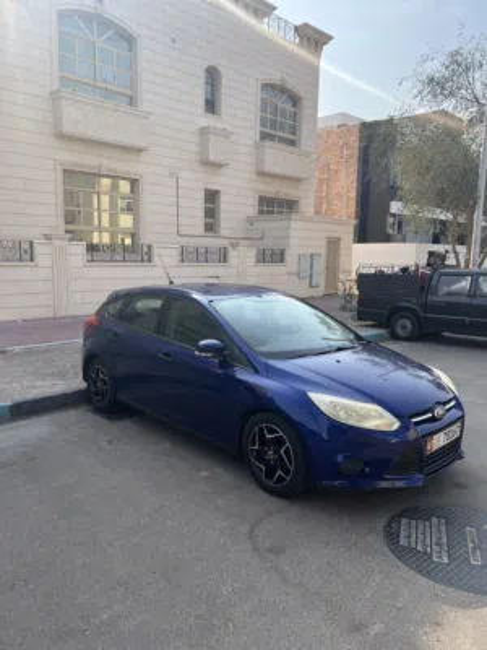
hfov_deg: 53.1
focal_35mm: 26
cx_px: 244
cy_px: 325
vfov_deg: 67.3
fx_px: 488
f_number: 1.5
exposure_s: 1/1901
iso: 50
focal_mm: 5.7
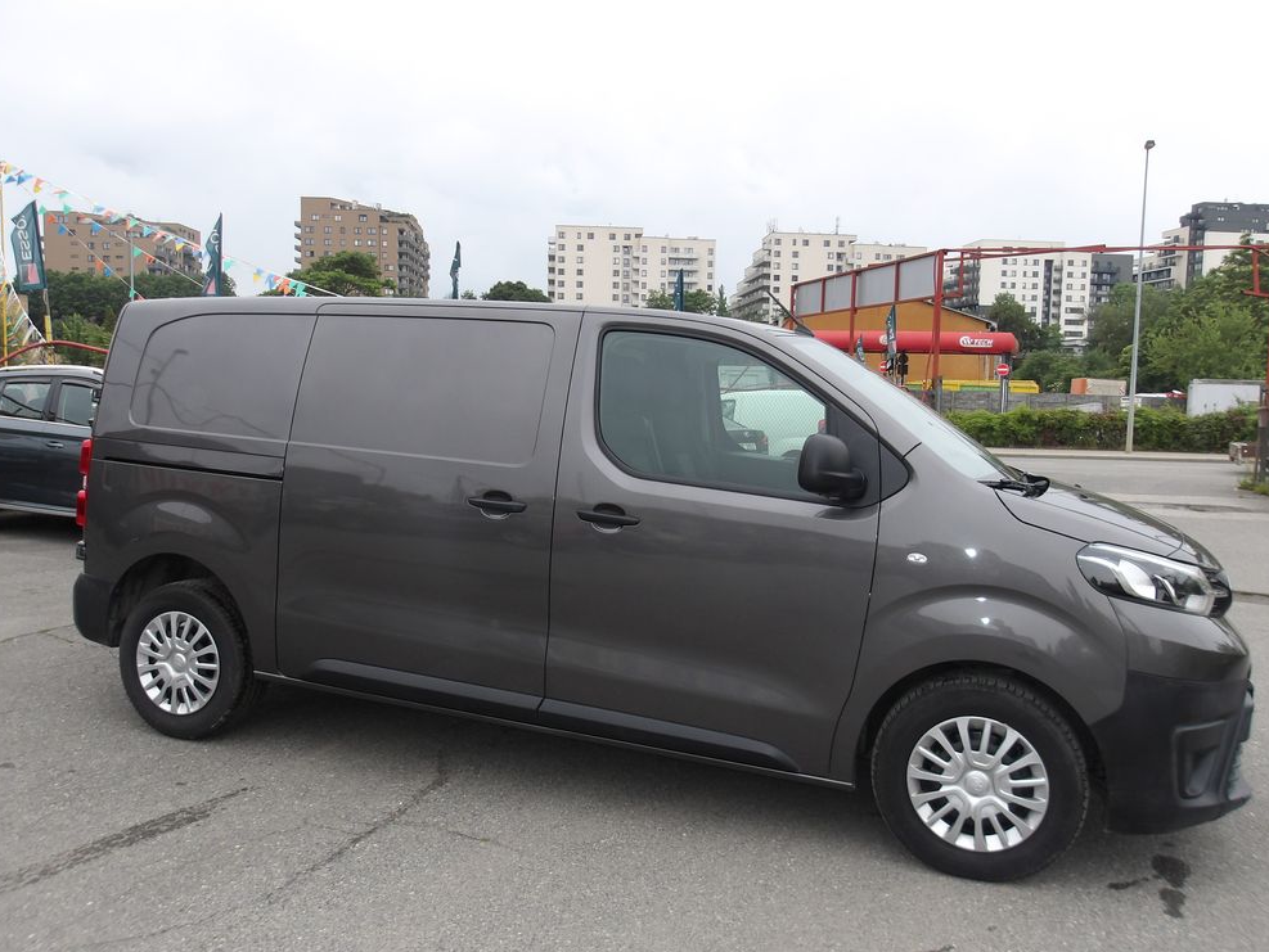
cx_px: 644
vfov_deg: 49.8
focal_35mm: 28
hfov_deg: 63.4
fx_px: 1027
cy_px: 461
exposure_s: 1/232
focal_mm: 4.9
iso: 100
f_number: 3
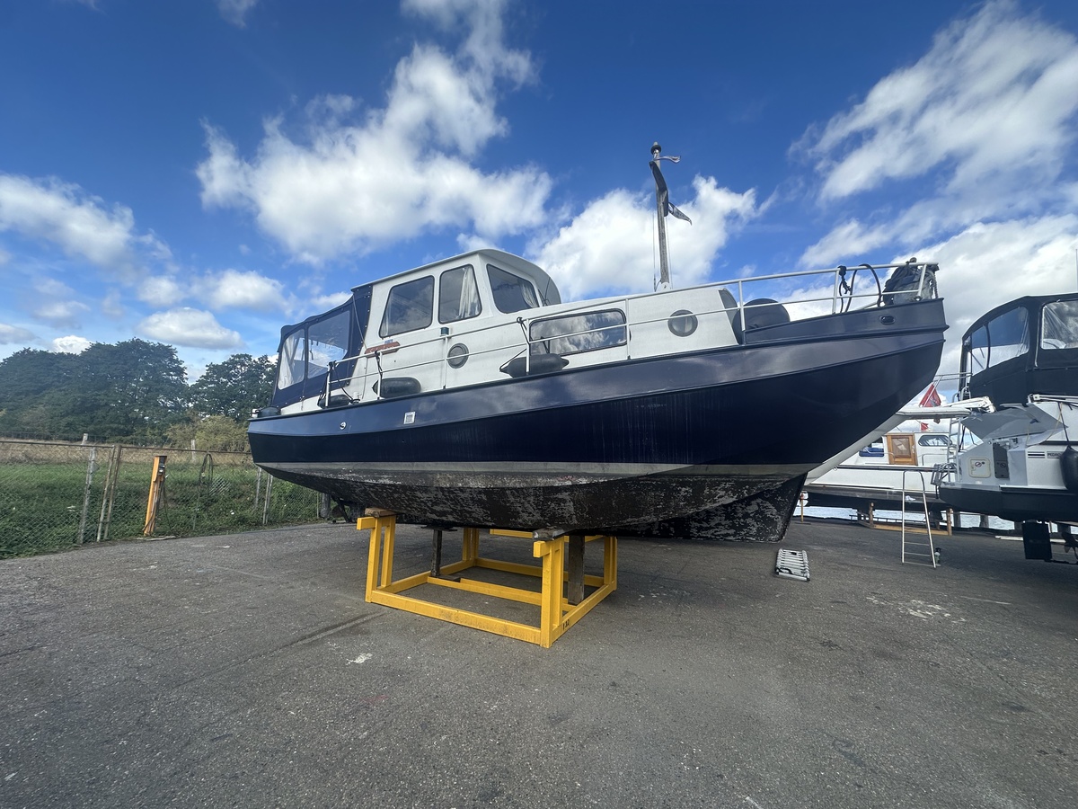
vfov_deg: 85.7
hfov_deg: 102.1
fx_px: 436
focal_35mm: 14
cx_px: 539
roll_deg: -2.1
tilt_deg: +6.0
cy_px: 404
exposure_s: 1/1247
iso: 50
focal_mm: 2.22
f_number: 2.2
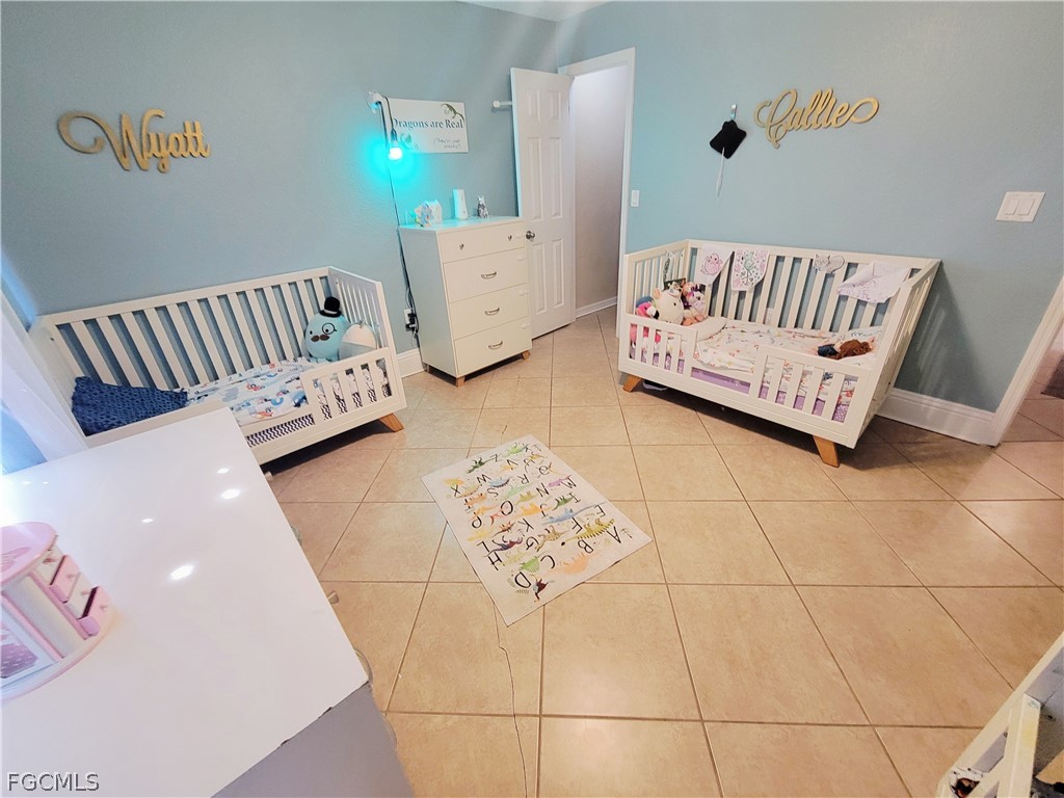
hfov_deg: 106.2
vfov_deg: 89.9
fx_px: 400
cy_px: 399
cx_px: 532
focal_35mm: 13
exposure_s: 1/40
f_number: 2.2
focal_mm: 2.2
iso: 320
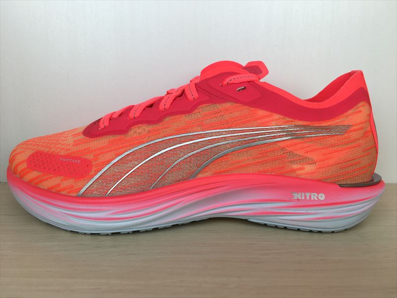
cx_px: 198
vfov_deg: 48.2
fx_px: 333
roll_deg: +0.2
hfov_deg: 61.7
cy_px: 149
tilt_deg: -9.8
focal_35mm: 29
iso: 25
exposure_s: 1/127
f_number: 2.2
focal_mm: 4.15
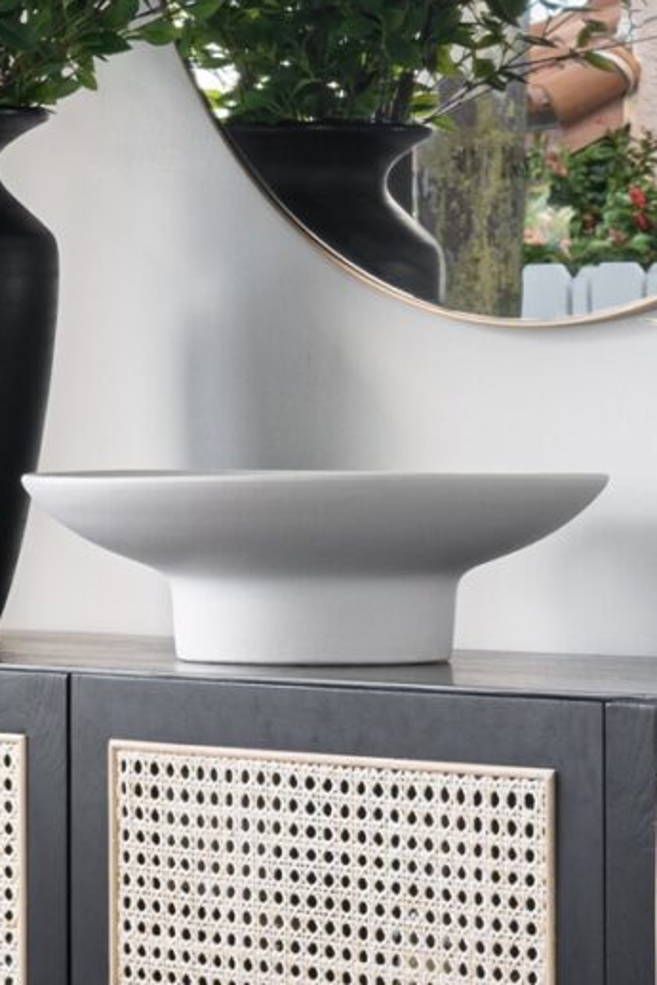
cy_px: 330
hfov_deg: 7.1
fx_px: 5279
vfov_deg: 10.6
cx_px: -199
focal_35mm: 193
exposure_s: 1/4
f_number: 9
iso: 160
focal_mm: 26
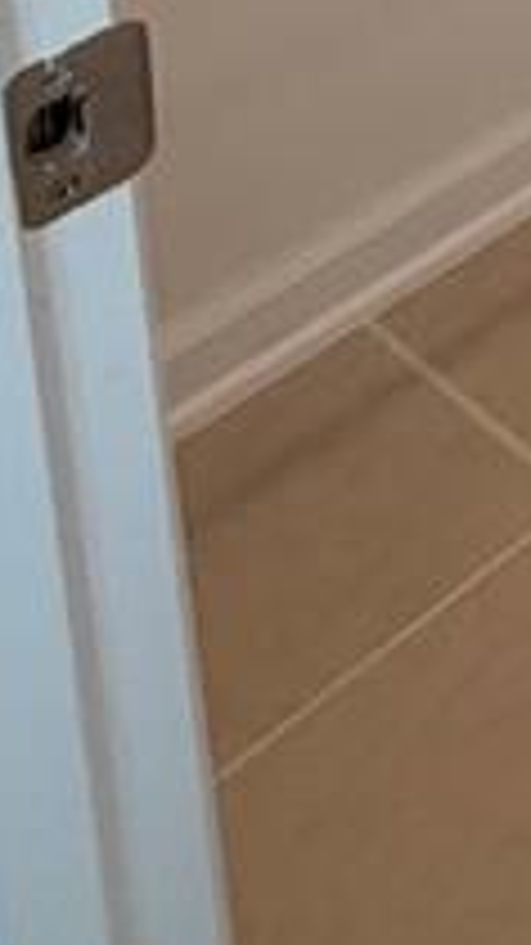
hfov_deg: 10.6
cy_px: -900
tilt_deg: -13.5
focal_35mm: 87
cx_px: 1480
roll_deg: -2.8
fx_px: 2179
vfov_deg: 17.8
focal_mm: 2.22
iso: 160
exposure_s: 1/120
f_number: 2.2
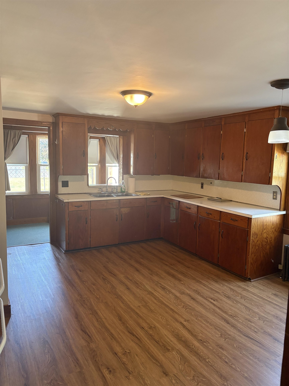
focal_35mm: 26
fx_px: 289
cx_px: 144
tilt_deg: -6.6
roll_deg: -1.5
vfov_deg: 67.3
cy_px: 193
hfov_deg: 53.1
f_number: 1.6
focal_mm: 5.96
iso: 200
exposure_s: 1/60
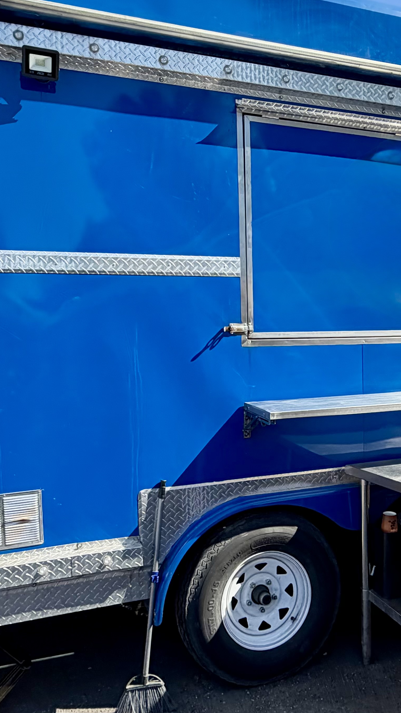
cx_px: 238
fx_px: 605
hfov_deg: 36.5
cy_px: 389
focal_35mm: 32
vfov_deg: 60.9
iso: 40
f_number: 2.2
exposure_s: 1/619
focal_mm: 2.22
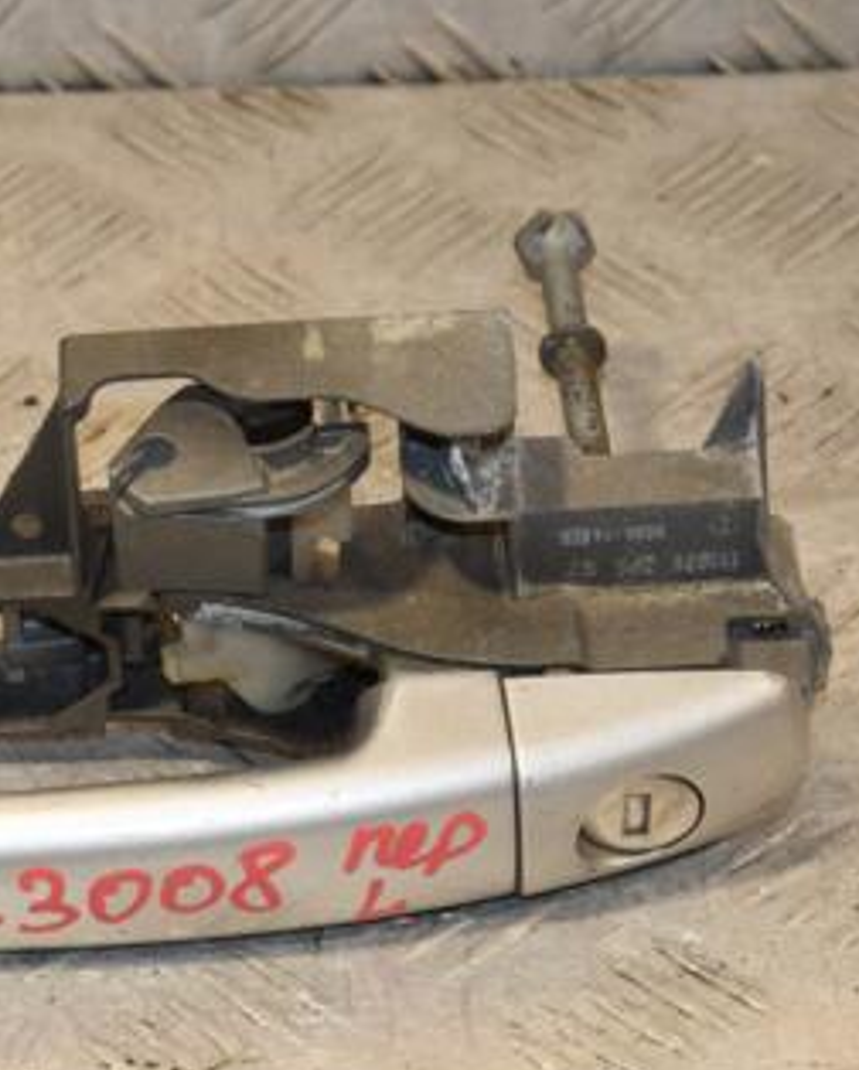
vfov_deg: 10.3
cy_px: 678
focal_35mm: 188
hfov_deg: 8.2
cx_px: -17
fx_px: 5963
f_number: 9
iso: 800
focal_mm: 70
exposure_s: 1/200
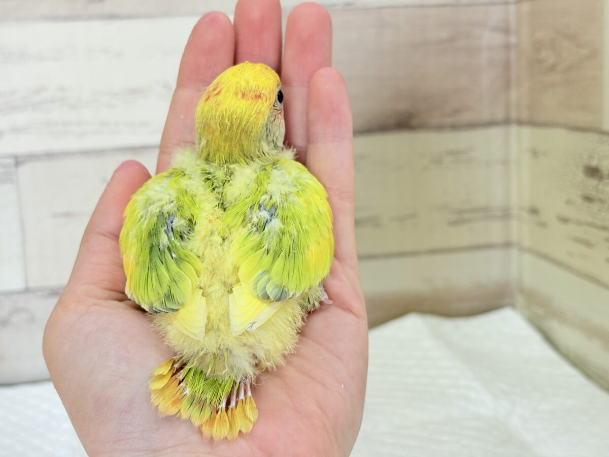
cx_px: 304
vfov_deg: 28.0
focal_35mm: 52
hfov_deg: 36.8
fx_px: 915
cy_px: 228
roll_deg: +2.8
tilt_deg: -10.7
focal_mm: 5.96
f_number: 1.6
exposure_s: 1/50
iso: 40
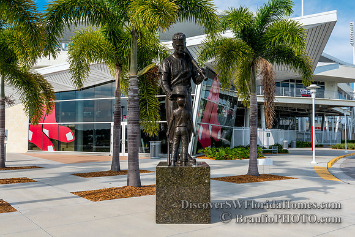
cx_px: 178
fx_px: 345
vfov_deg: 37.9
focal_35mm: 35
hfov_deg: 54.4
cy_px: 118
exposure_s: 1/200
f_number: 14
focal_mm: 35
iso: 200
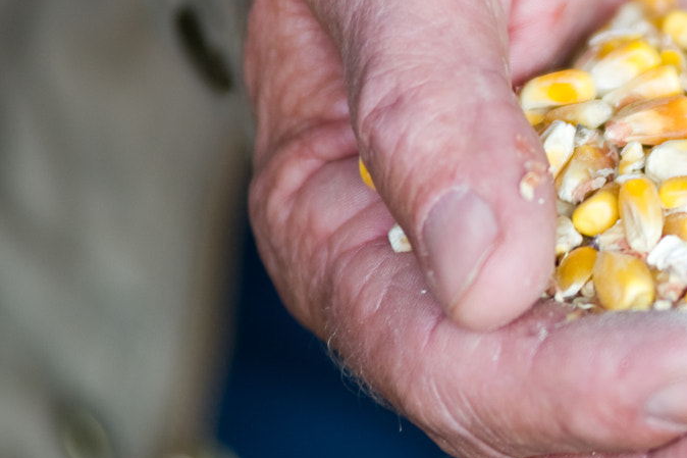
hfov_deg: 4.4
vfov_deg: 2.9
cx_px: 832
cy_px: 73
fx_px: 8985
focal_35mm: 471
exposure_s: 1/125
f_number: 2.8
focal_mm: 155
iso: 220
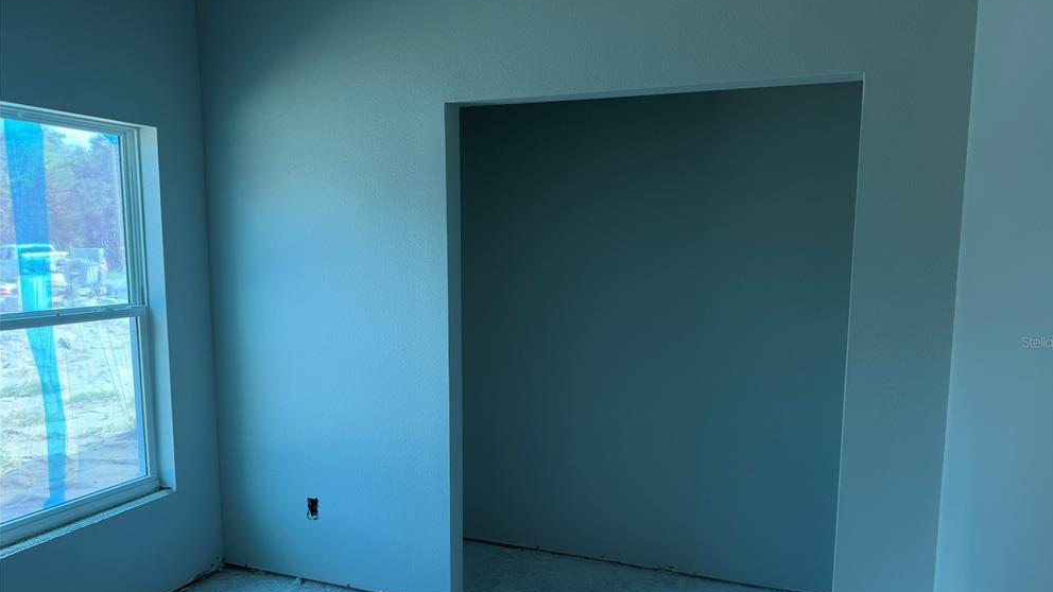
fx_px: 754
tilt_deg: -7.6
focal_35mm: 27
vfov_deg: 42.8
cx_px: 542
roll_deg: +0.1
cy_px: 342
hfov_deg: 69.8
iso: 100
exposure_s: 1/121
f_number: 1.78
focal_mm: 6.76
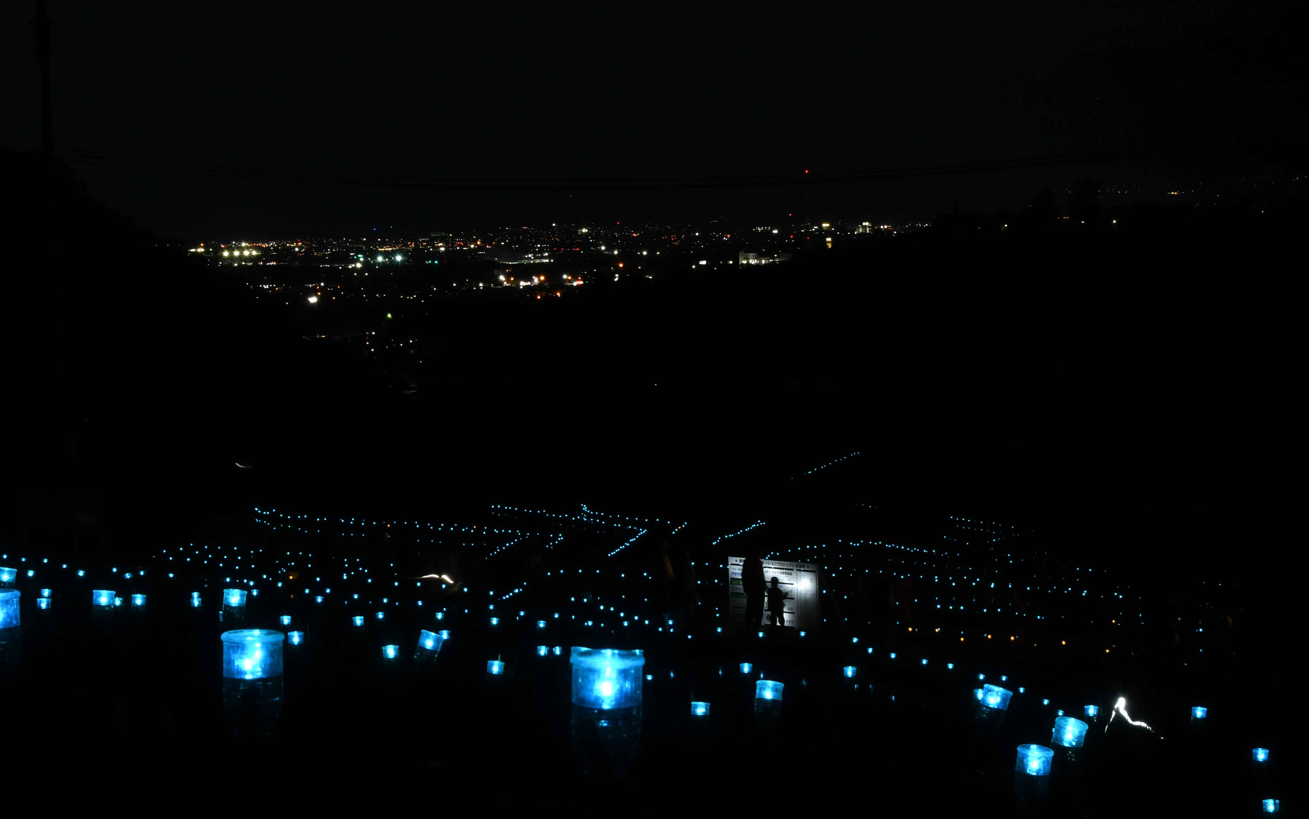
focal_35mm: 77
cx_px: 650
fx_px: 2747
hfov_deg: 26.8
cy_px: 429
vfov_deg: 16.9
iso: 800
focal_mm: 50
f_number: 22
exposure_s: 4.6
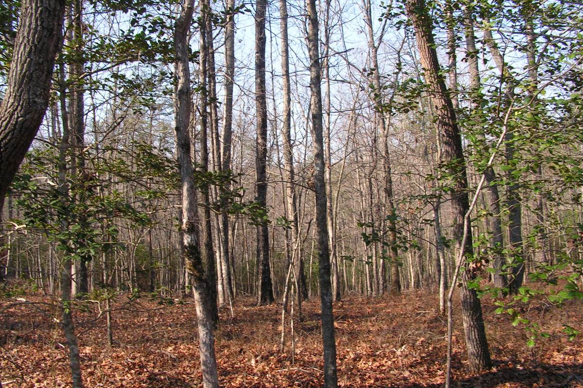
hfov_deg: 48.5
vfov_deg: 33.4
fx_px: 648
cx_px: 289
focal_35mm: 40
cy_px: 193
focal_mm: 6.3
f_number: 5.6
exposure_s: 1/100
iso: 50
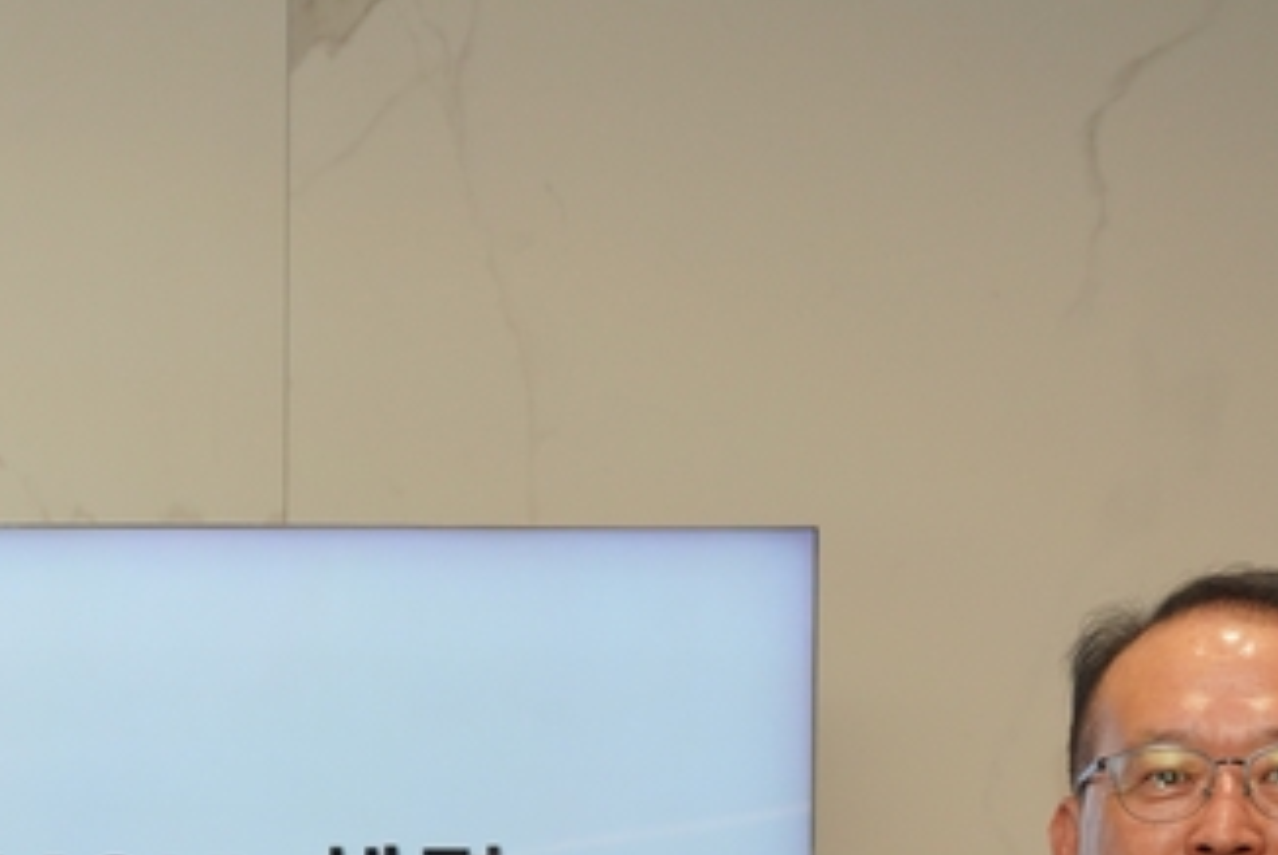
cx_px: -365
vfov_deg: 10.4
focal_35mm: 126
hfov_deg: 15.4
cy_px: 1392
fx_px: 4494
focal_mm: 34.4
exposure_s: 1/161
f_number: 4
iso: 500
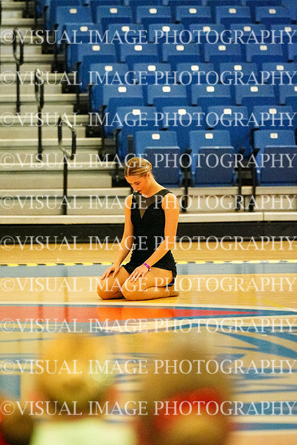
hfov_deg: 6.1
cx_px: 148
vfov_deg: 9.1
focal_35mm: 225
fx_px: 2782
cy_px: 222
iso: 25600
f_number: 2.8
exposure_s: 1/1600
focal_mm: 150
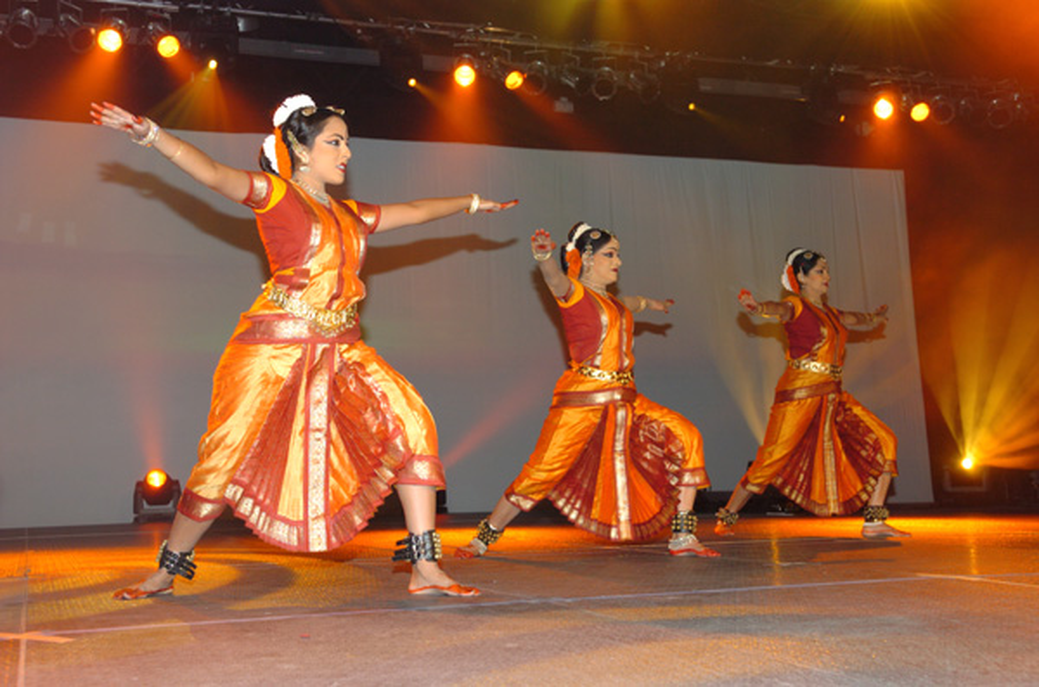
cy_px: 344
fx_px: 1339
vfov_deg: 28.8
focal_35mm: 46
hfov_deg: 42.4
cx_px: 520
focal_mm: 31
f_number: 4
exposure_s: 1/60
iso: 400
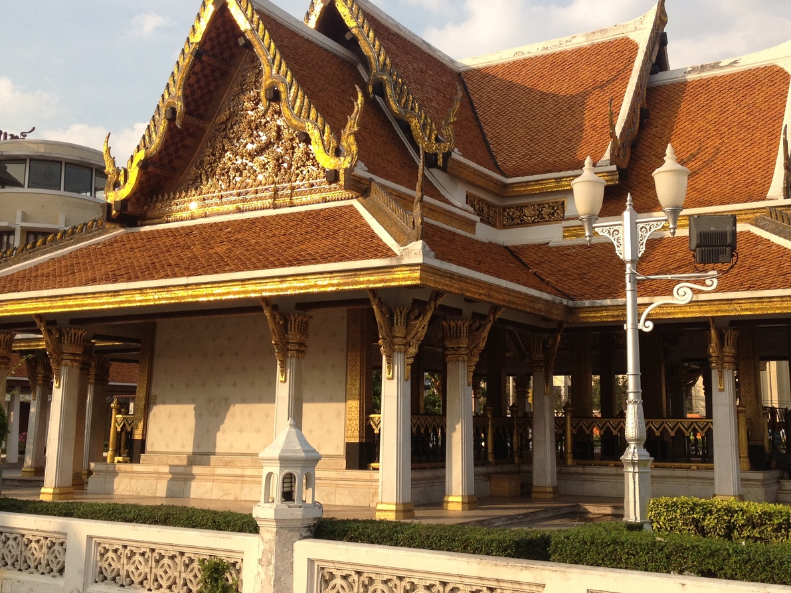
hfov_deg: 40.4
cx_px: 429
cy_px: 277
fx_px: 1074
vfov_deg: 30.9
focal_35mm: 47
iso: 64
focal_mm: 4.28
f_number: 2.4
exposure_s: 1/1004
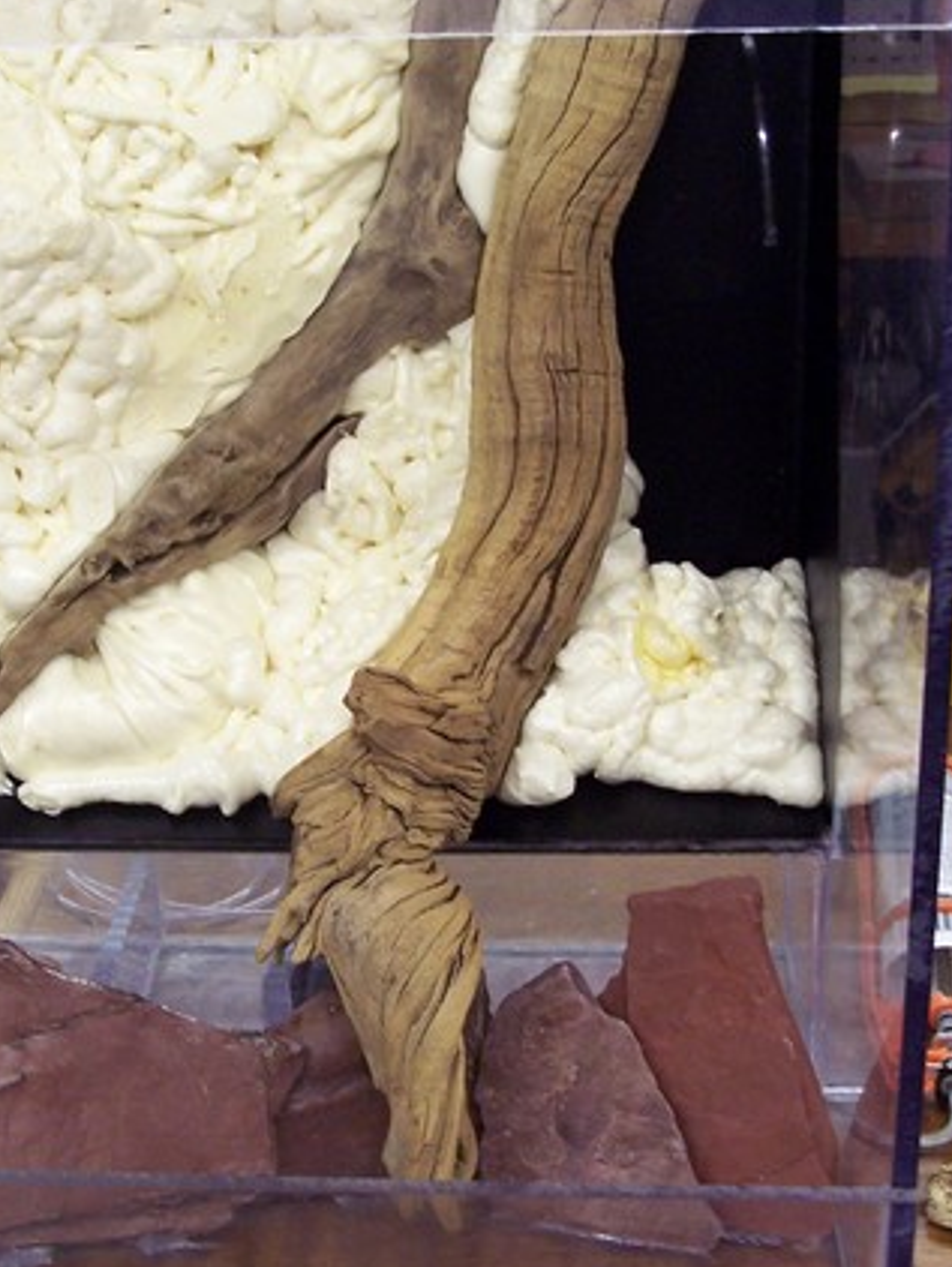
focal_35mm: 66
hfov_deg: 22.2
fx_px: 2418
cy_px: 624
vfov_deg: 29.4
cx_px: 291
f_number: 3.4
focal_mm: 8
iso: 200
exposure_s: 1/30
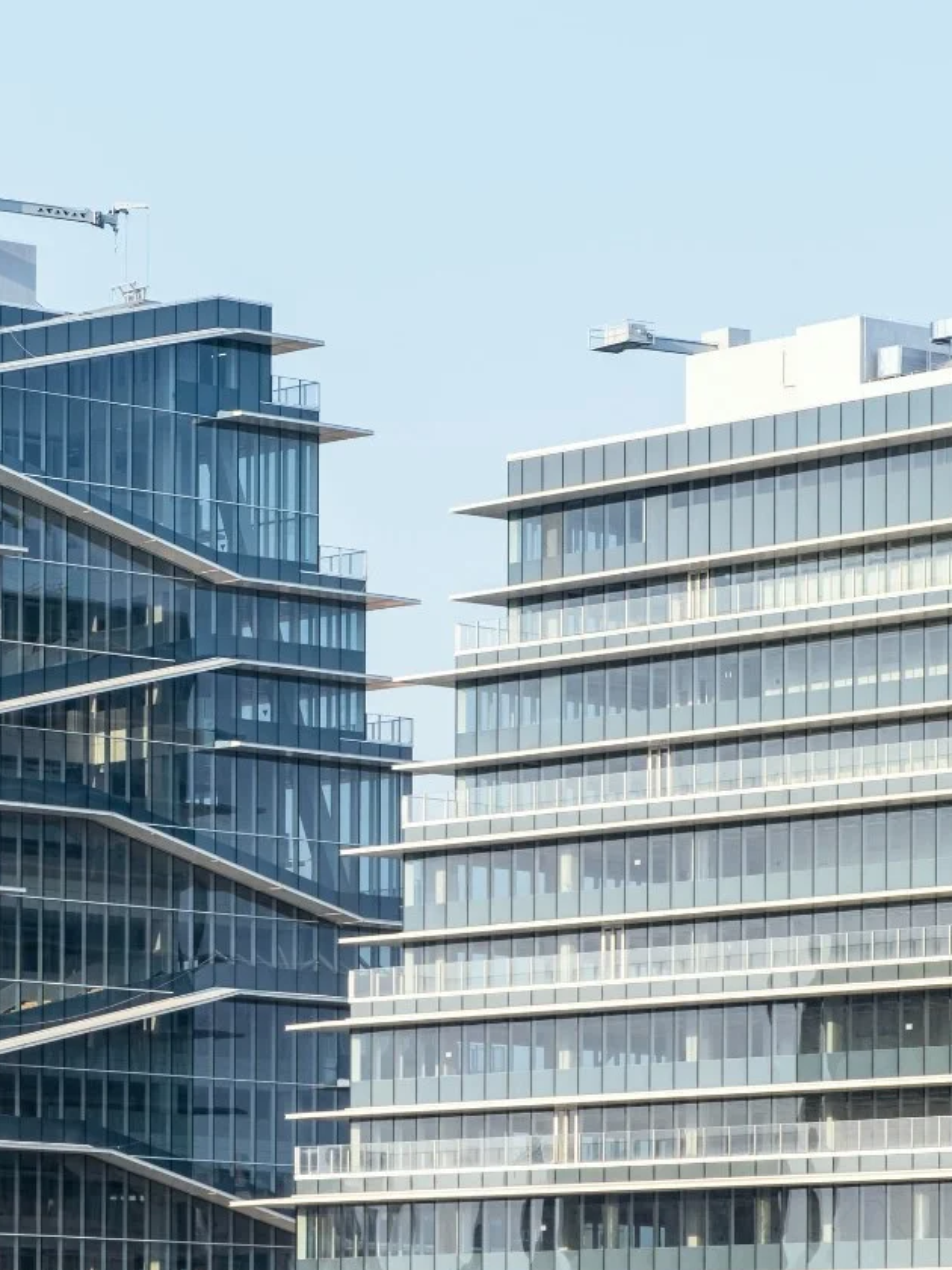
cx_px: 231
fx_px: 5574
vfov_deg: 12.9
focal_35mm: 152
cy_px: 1051
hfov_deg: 9.7
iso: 80
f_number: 13
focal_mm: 55
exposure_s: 1/30
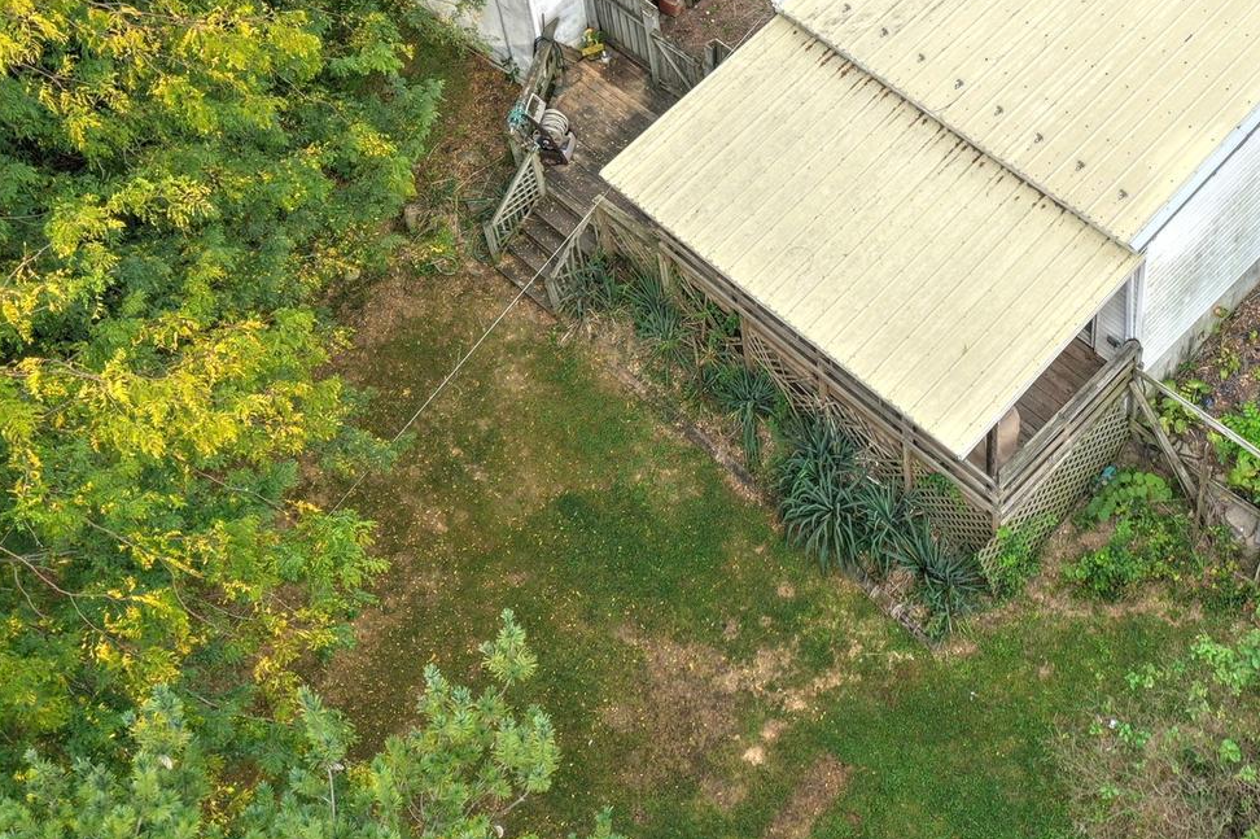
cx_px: 929
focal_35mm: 59
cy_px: -43
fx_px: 2064
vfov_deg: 21.9
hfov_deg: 33.3
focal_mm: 10.3
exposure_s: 1/120
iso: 100
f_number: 4.5
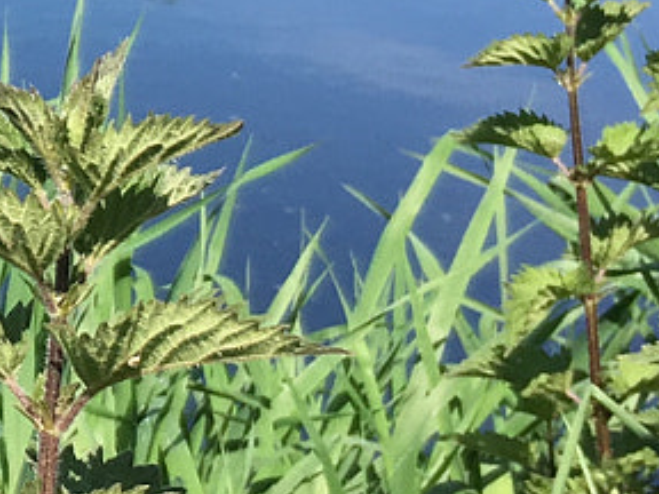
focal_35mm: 161
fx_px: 3065
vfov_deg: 9.1
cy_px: -62
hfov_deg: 11.4
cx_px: -547
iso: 25
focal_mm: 4.15
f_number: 2.2
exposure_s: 1/1054
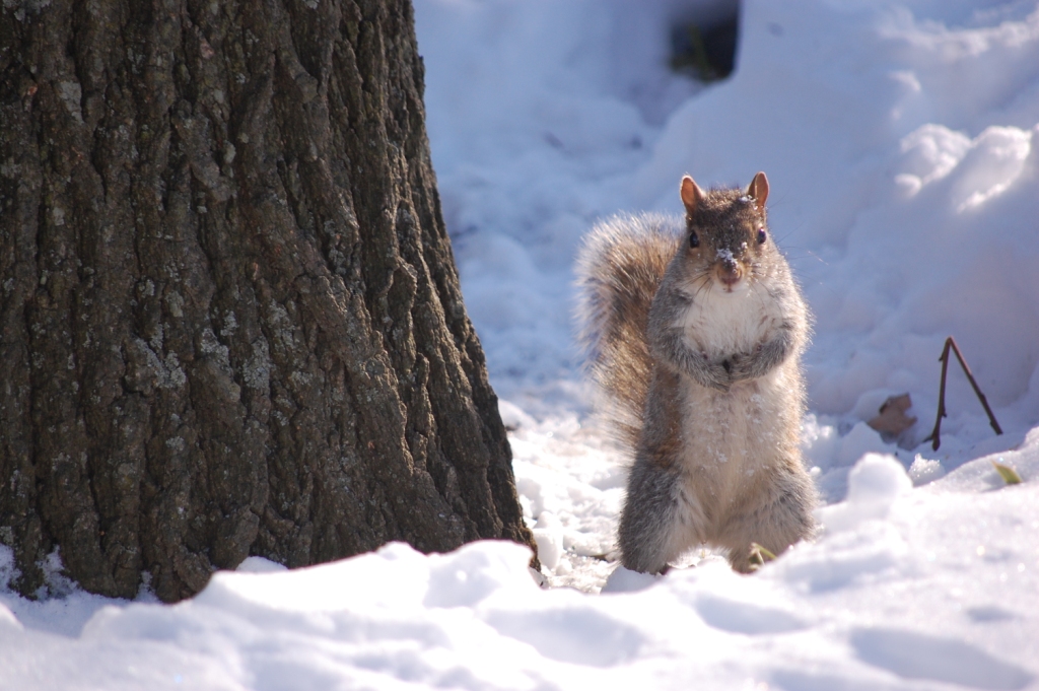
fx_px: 8651
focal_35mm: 300
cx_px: 520
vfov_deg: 4.6
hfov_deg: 6.9
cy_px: 346
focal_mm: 200
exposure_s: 1/500
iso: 450
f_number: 5.6
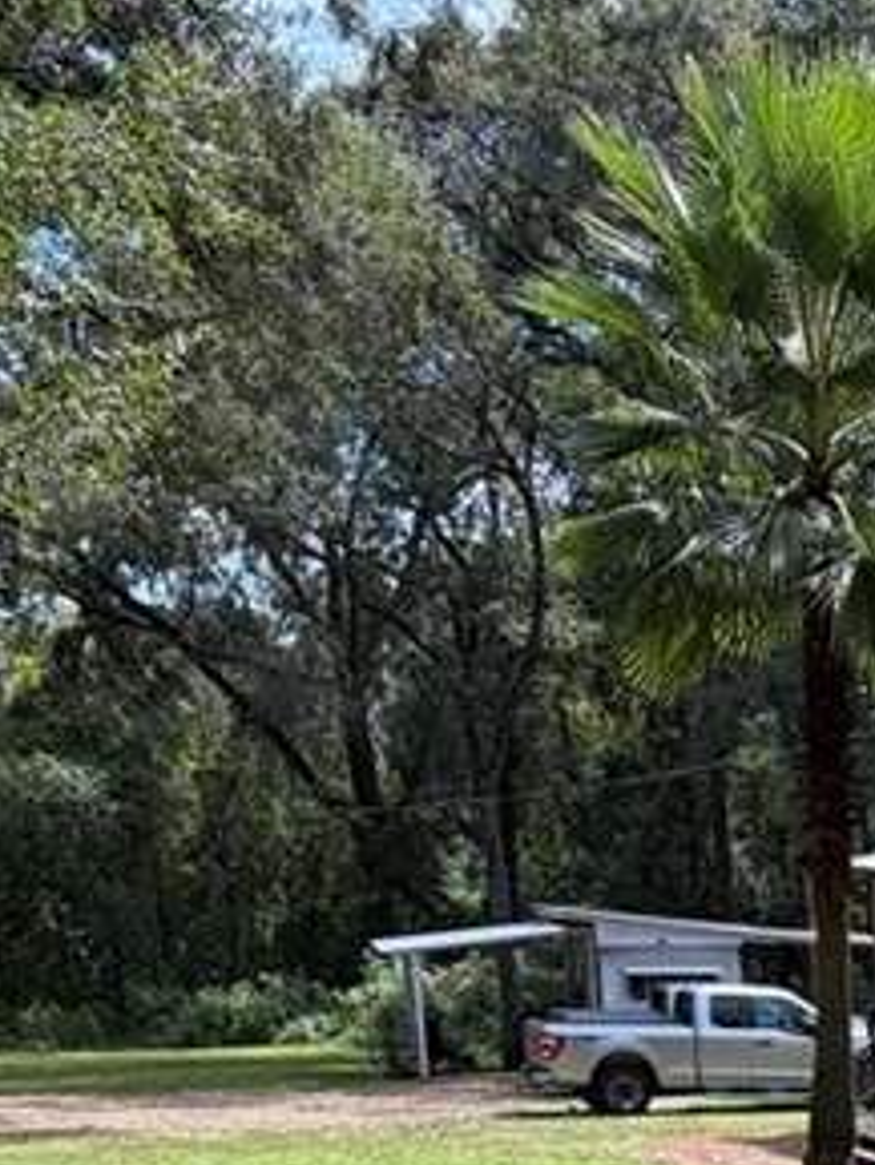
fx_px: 3233
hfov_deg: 13.8
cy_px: 1564
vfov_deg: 18.8
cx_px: 1544
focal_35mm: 96
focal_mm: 5.96
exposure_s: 1/850
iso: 64
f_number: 1.6
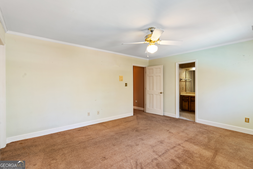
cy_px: 84
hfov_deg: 93.3
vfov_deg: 70.4
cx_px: 126
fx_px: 119
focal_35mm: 17
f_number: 8
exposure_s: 1.6
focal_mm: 17
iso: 400
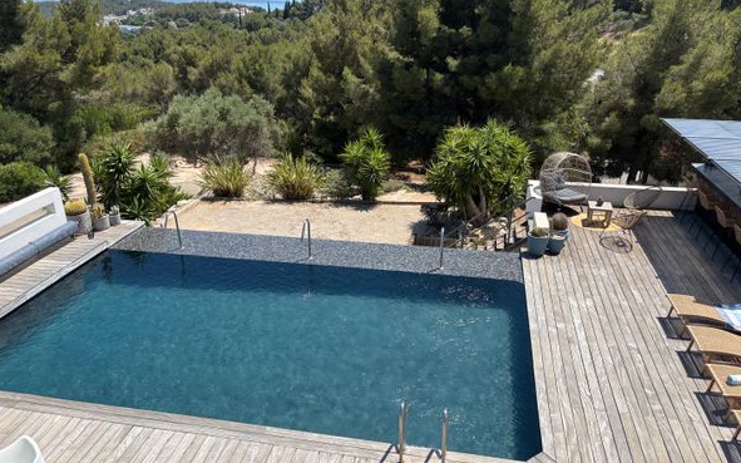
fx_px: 565
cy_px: 226
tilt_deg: -22.6
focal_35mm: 28
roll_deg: +0.8
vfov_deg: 44.5
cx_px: 371
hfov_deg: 66.5
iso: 50
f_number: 1.6
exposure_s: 1/2639
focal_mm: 5.96
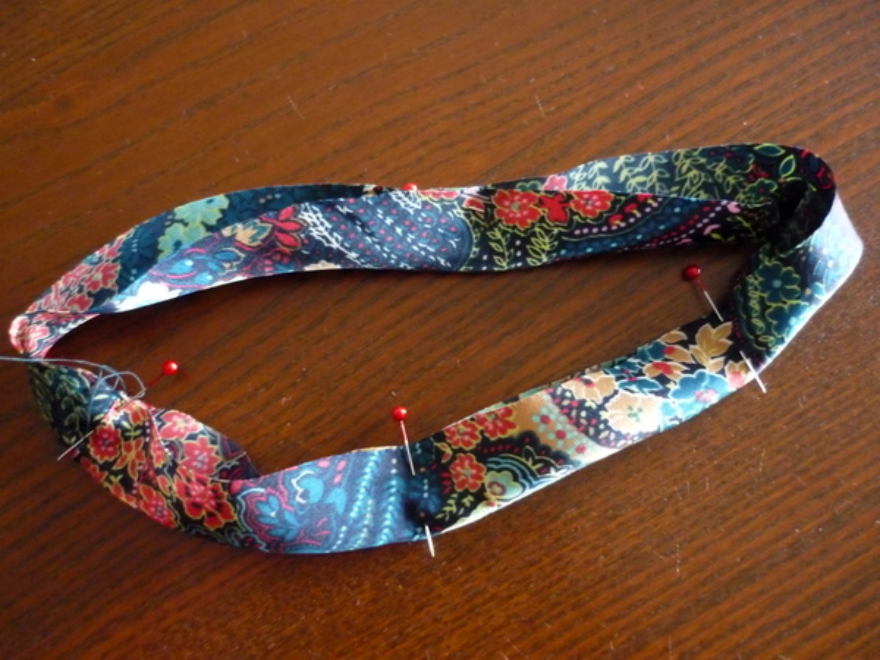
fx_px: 839
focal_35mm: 33
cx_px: 440
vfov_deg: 42.9
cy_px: 330
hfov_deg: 55.4
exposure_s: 1/20
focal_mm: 5.5
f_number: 2.8
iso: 800
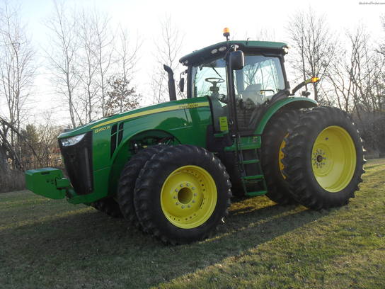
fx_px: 389
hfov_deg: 52.6
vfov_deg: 40.7
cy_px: 144
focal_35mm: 35
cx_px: 192
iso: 100
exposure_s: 1/250
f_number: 3.2
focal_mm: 6.3
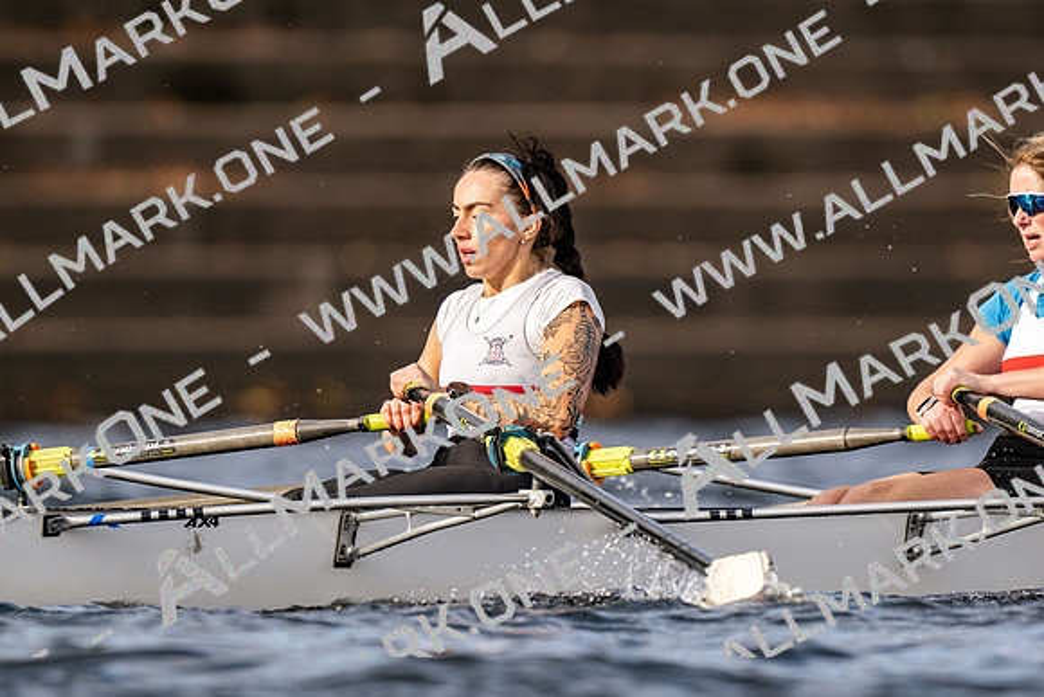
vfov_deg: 1.5
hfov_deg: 2.3
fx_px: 26118
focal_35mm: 900
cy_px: 348
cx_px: 522
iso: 280
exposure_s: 1/2500
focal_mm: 600
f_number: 4
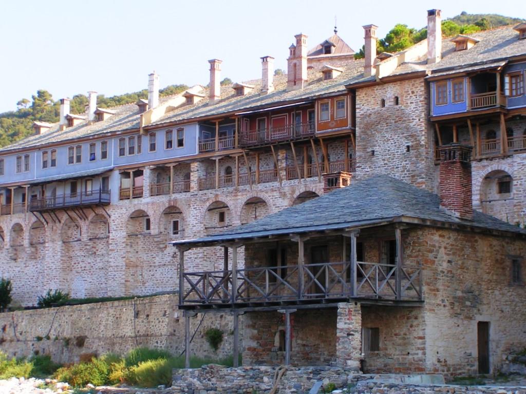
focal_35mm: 75
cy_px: 197
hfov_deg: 26.0
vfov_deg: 19.6
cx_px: 263
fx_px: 1140
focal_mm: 11.5
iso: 50
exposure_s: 1/200
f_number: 5
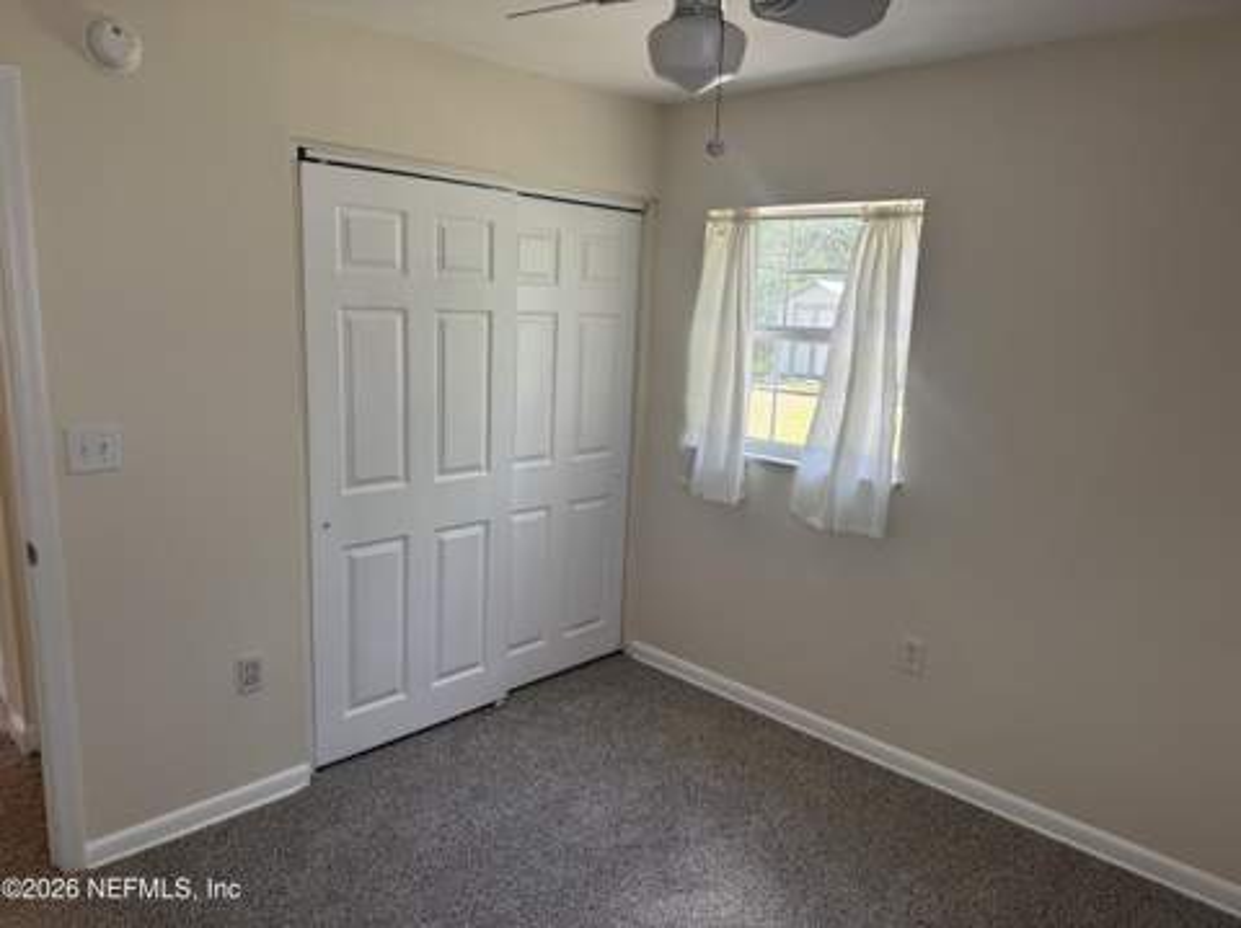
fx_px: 860
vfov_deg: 56.7
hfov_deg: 71.7
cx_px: 620
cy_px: 464
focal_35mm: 24
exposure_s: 1/121
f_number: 1.78
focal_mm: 6.76
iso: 80
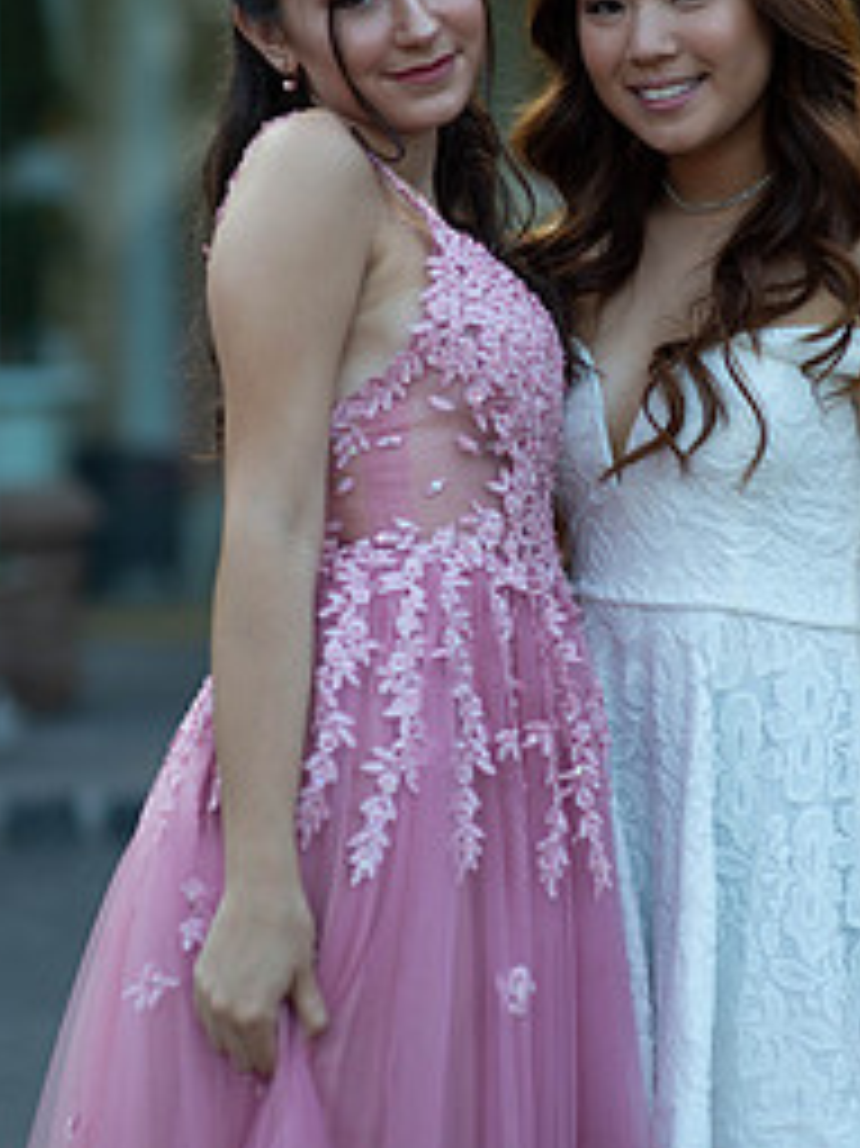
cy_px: 428
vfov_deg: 13.7
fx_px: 4774
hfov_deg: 10.3
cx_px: 565
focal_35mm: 144
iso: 250
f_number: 2
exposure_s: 1/1000
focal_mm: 85
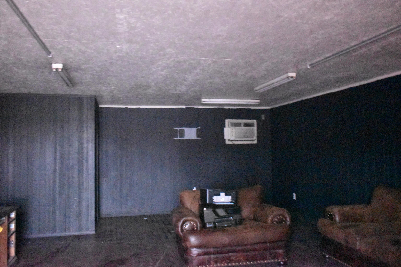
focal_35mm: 32
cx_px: 200
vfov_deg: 41.7
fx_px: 351
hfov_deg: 59.5
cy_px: 134
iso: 25600
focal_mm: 21
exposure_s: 1/13
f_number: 3.8
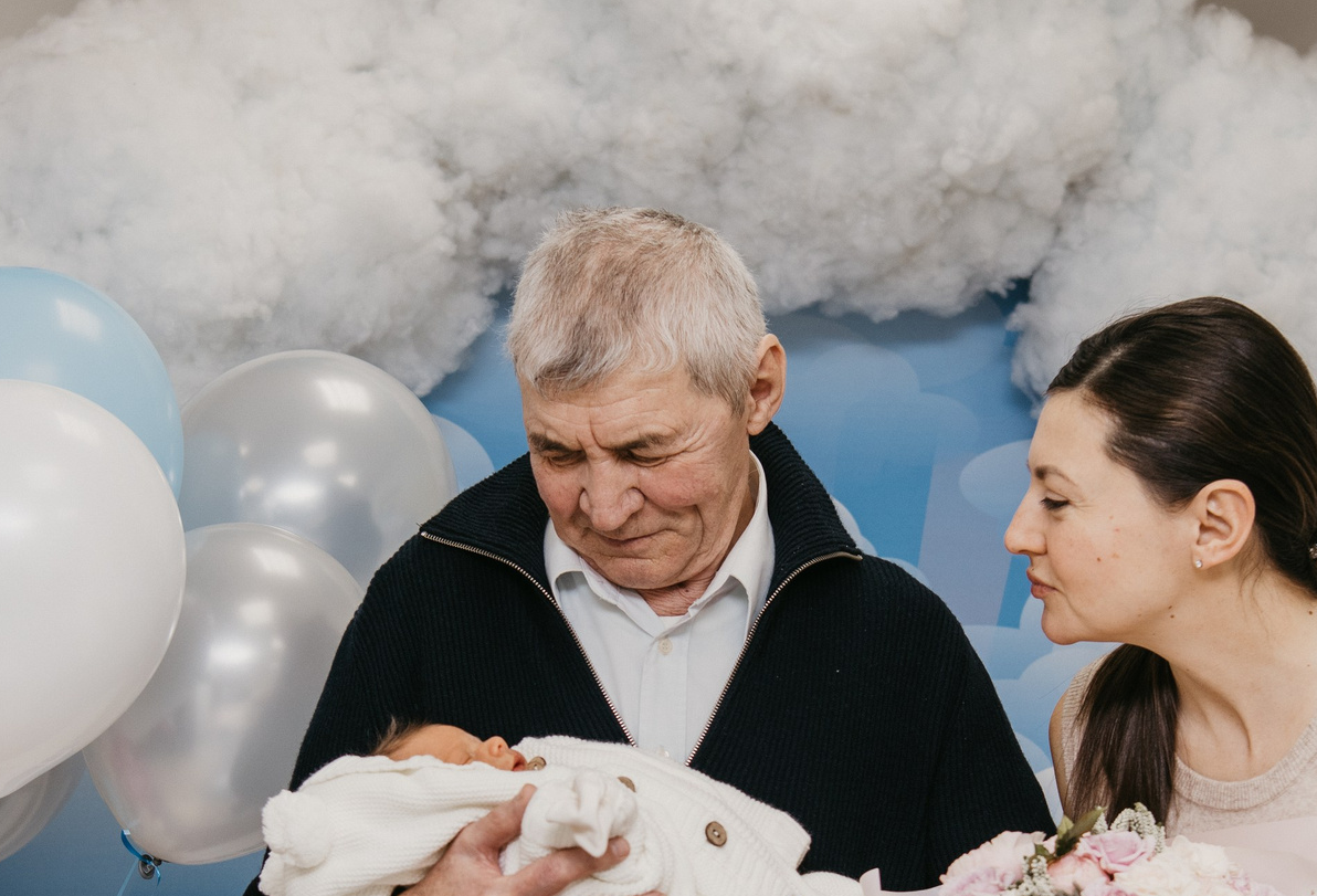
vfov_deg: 13.8
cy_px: 755
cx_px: 617
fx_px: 3681
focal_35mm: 100
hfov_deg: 20.3
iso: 160
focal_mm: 44
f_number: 4
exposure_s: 1/160
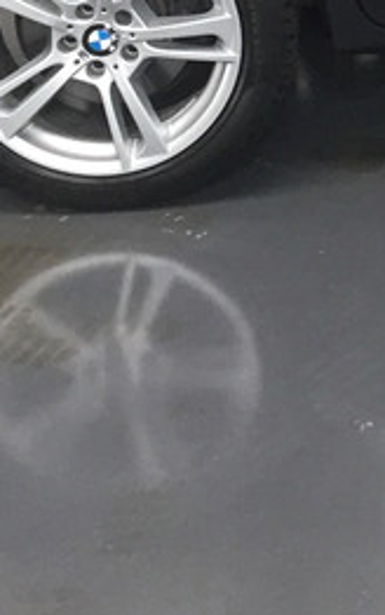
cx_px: 764
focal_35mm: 125
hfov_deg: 9.8
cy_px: -178
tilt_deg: -10.3
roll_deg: +1.2
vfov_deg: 15.9
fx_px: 2096
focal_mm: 4.15
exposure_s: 1/33
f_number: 2.2
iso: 64
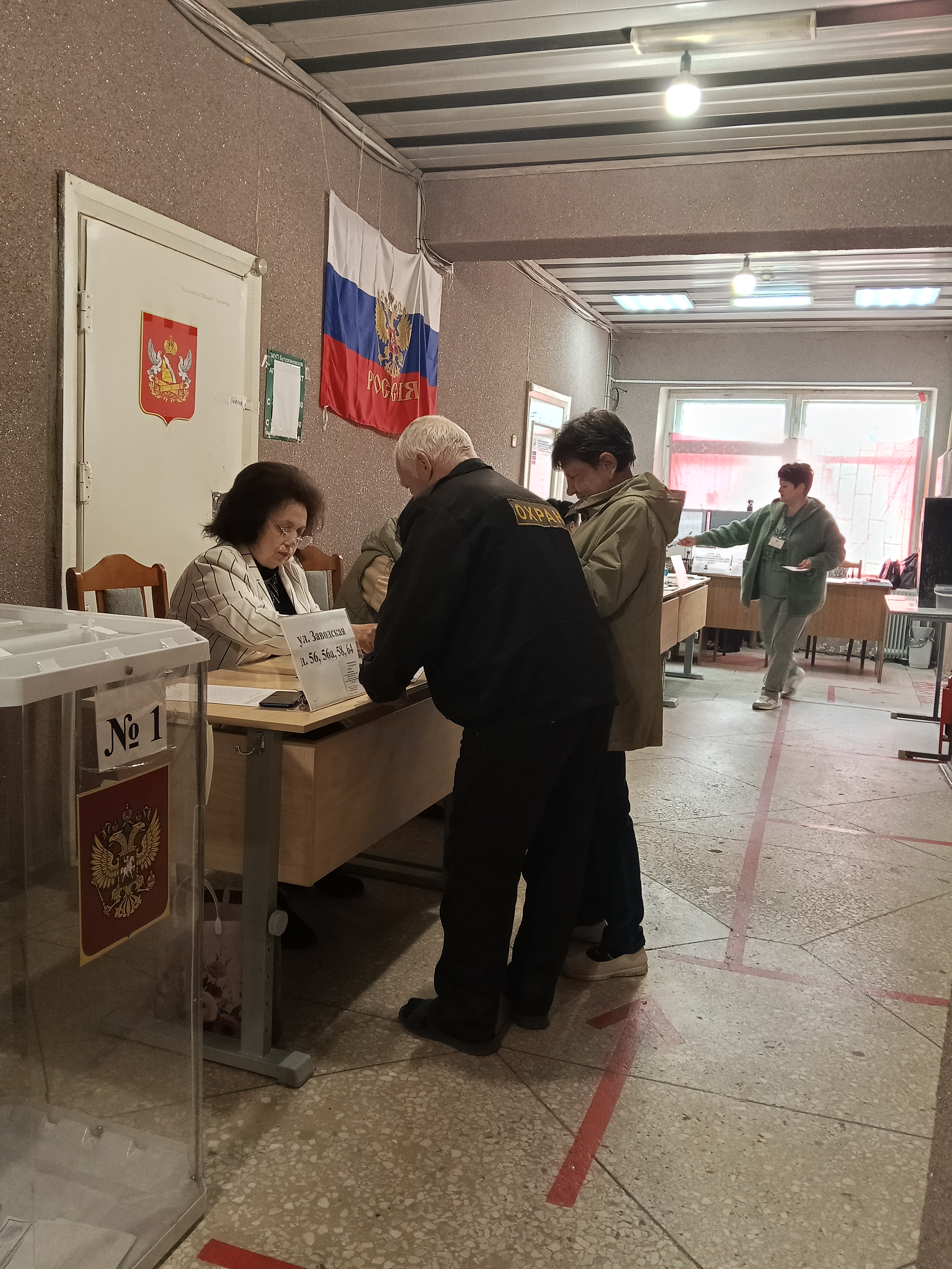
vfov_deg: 65.3
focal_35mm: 27
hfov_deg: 51.4
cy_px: 634
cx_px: 476
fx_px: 990
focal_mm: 3.98
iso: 250
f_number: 1.8
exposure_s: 1/50
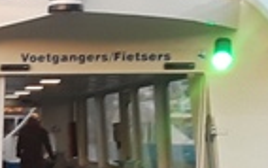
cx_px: -213
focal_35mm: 170
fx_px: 1243
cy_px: 279
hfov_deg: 11.4
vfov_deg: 7.5
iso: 64
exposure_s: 1/60
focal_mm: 2.9
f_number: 1.9
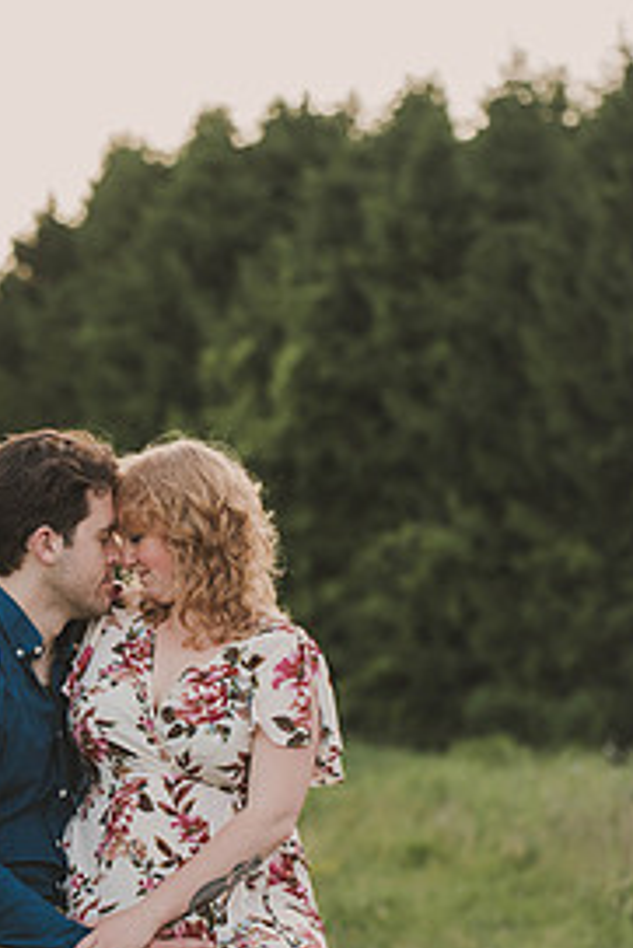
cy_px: 476
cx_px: 119
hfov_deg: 10.1
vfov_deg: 15.1
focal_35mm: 136
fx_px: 3582
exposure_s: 1/800
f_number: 2.8
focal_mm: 82
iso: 500
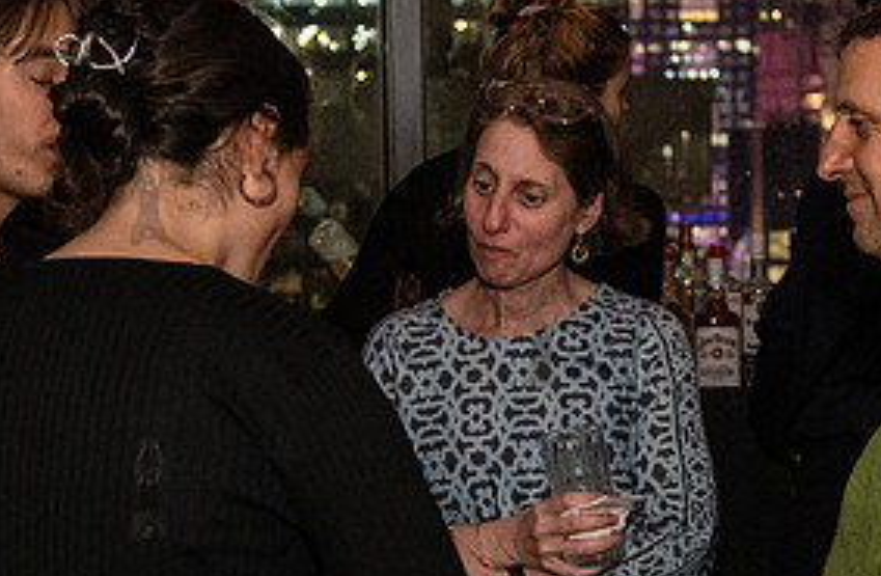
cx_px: 568
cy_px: 254
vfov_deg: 15.5
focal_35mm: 87
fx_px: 2116
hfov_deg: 23.4
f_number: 3.5
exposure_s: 1/320
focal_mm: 32
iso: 12800
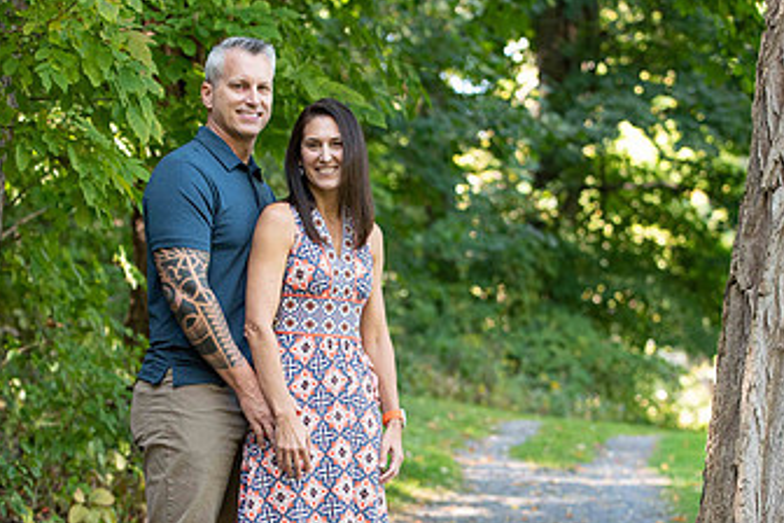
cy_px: 396
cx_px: 380
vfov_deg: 11.3
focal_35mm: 121
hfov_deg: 16.9
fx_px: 2635
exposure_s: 1/320
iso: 640
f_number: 2.8
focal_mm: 70
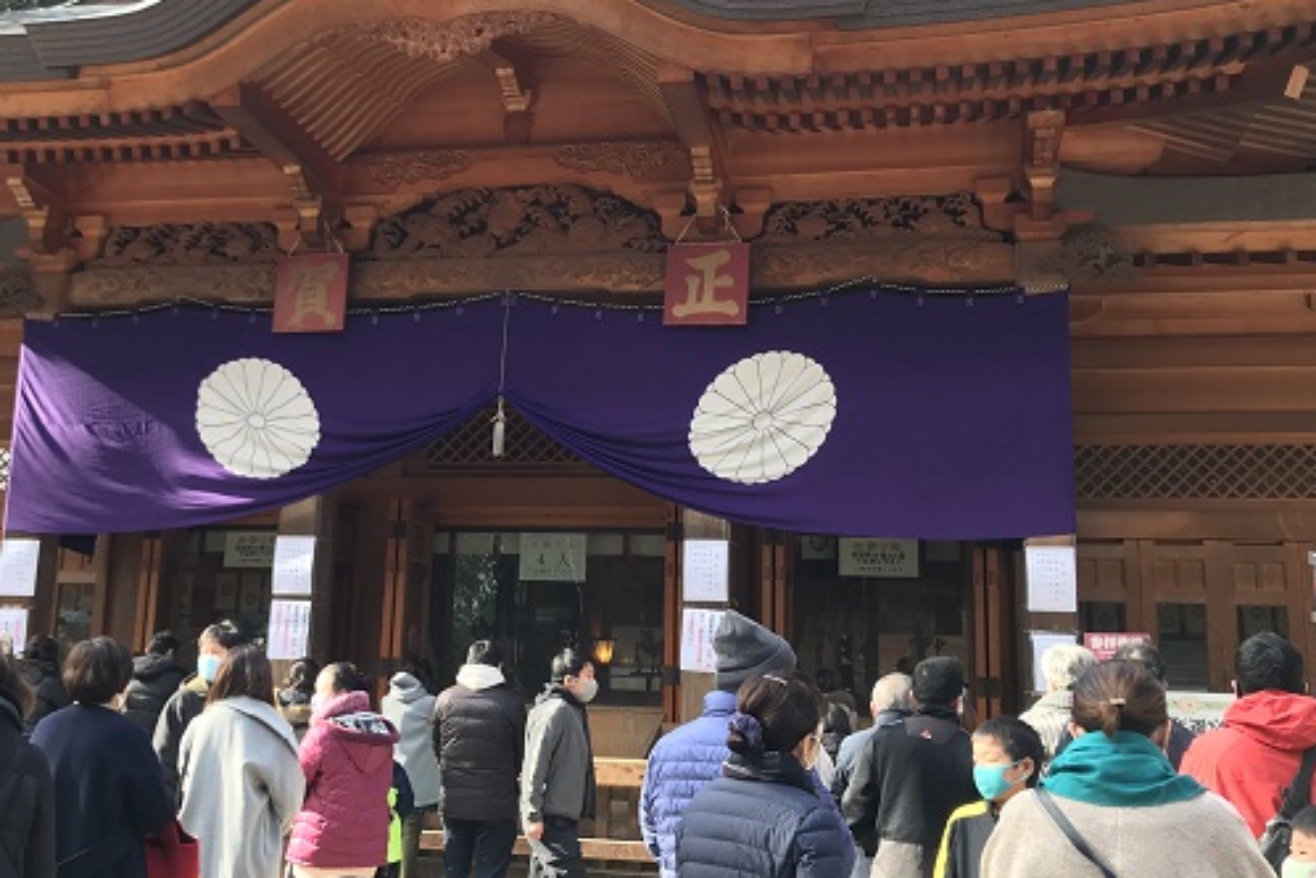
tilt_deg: +11.8
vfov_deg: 31.9
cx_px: 554
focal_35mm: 42
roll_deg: -2.2
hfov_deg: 46.2
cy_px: 395
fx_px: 1536
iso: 25
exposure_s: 1/120
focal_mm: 3.99
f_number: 1.8
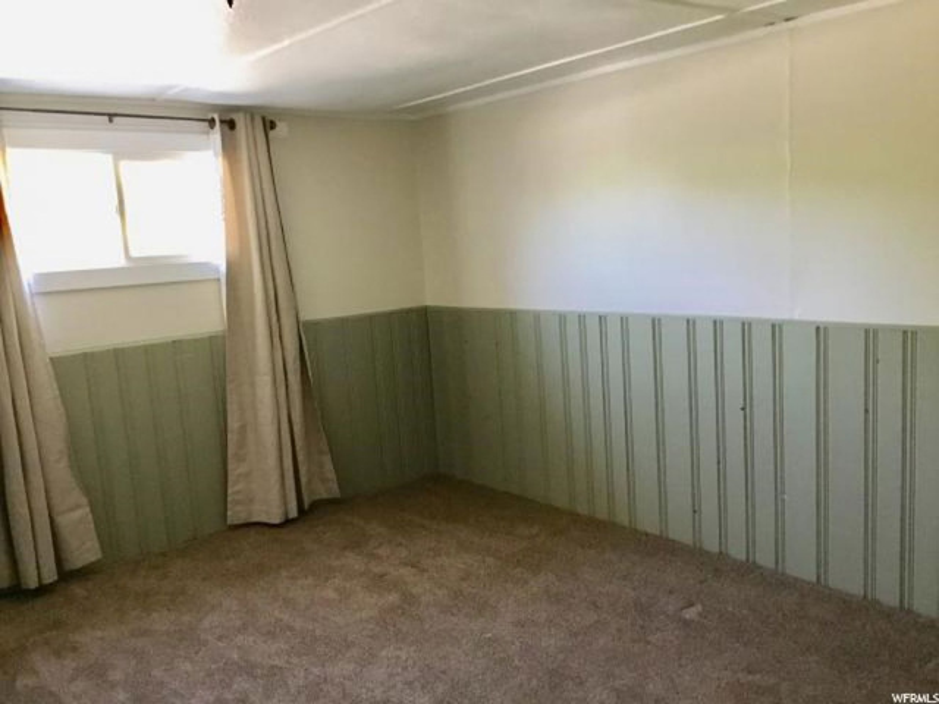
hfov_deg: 58.4
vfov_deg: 45.4
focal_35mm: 31
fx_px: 841
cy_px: 352
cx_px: 470
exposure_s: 1/24
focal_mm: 3.3
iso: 200
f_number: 2.4
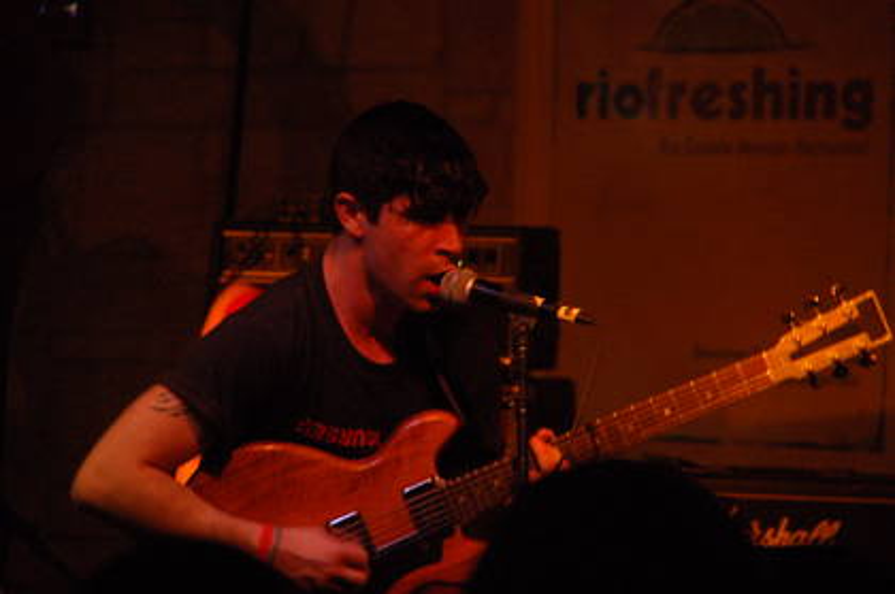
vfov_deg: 5.2
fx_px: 6518
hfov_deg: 7.9
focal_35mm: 262
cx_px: 448
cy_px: 297
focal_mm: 175
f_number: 6
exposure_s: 1/40
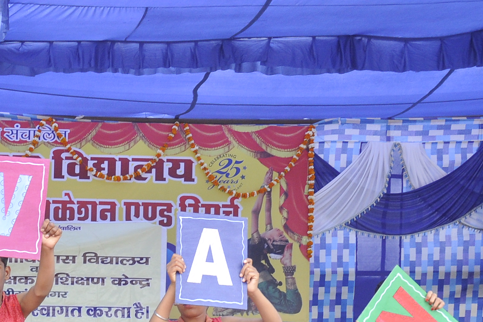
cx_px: -162
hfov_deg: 17.9
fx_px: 1422
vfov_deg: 12.5
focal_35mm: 106
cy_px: 426
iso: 500
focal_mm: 24
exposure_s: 1/125
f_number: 5.6
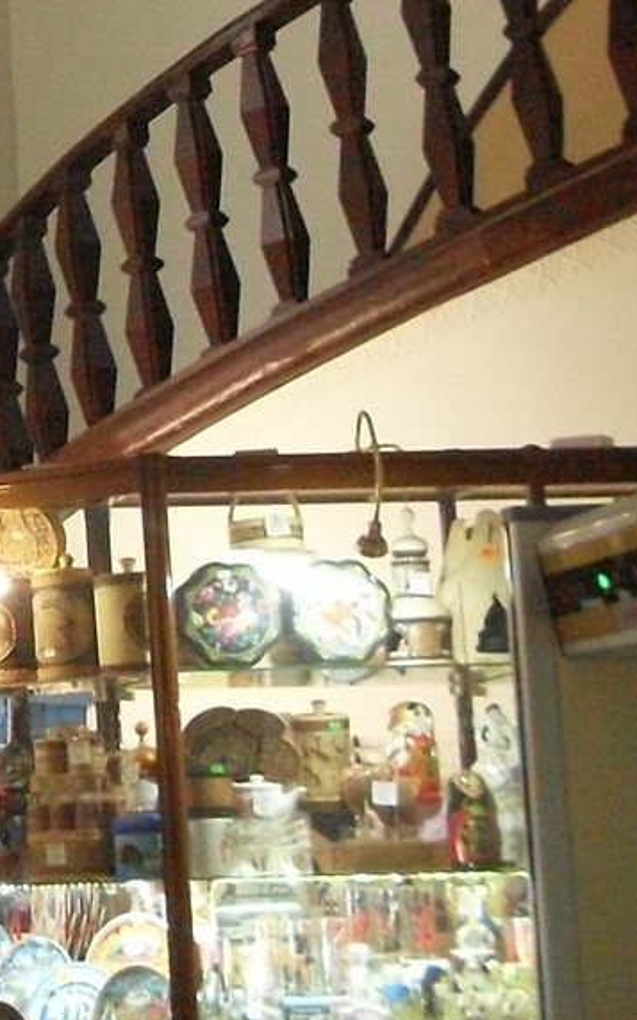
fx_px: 2808
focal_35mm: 101
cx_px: -570
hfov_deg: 11.8
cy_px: 145
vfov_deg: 20.3
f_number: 2.8
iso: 400
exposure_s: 1/20
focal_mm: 6.3
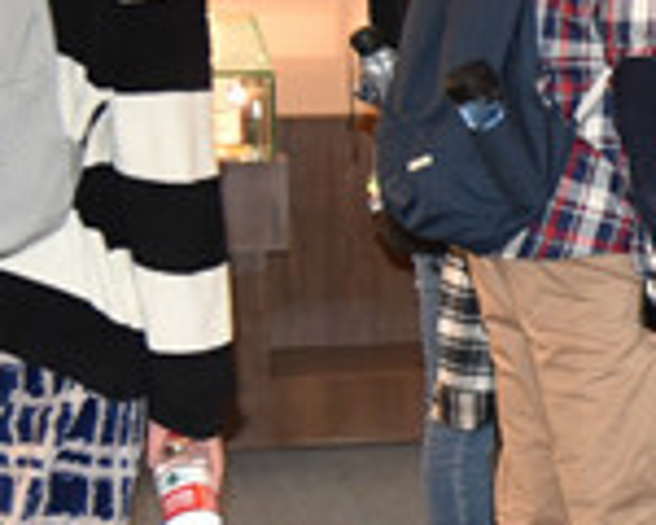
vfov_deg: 7.3
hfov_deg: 8.5
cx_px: 1408
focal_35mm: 213
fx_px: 4135
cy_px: 230
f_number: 4
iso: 800
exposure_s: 1/60
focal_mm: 34
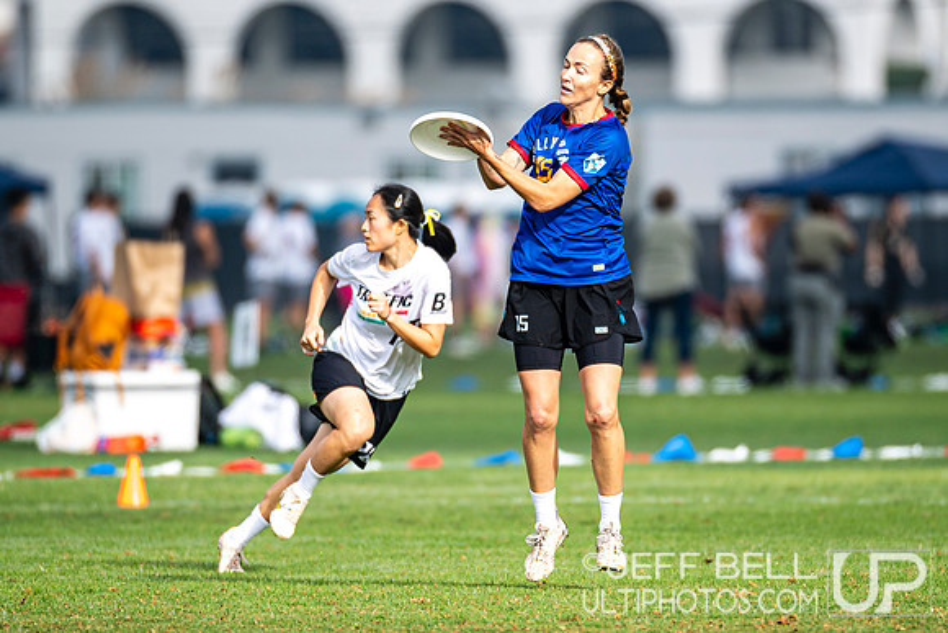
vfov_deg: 2.2
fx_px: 16432
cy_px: 350
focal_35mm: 624
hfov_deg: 3.3
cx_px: 549
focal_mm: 300
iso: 100
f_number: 2.8
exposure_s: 1/1250
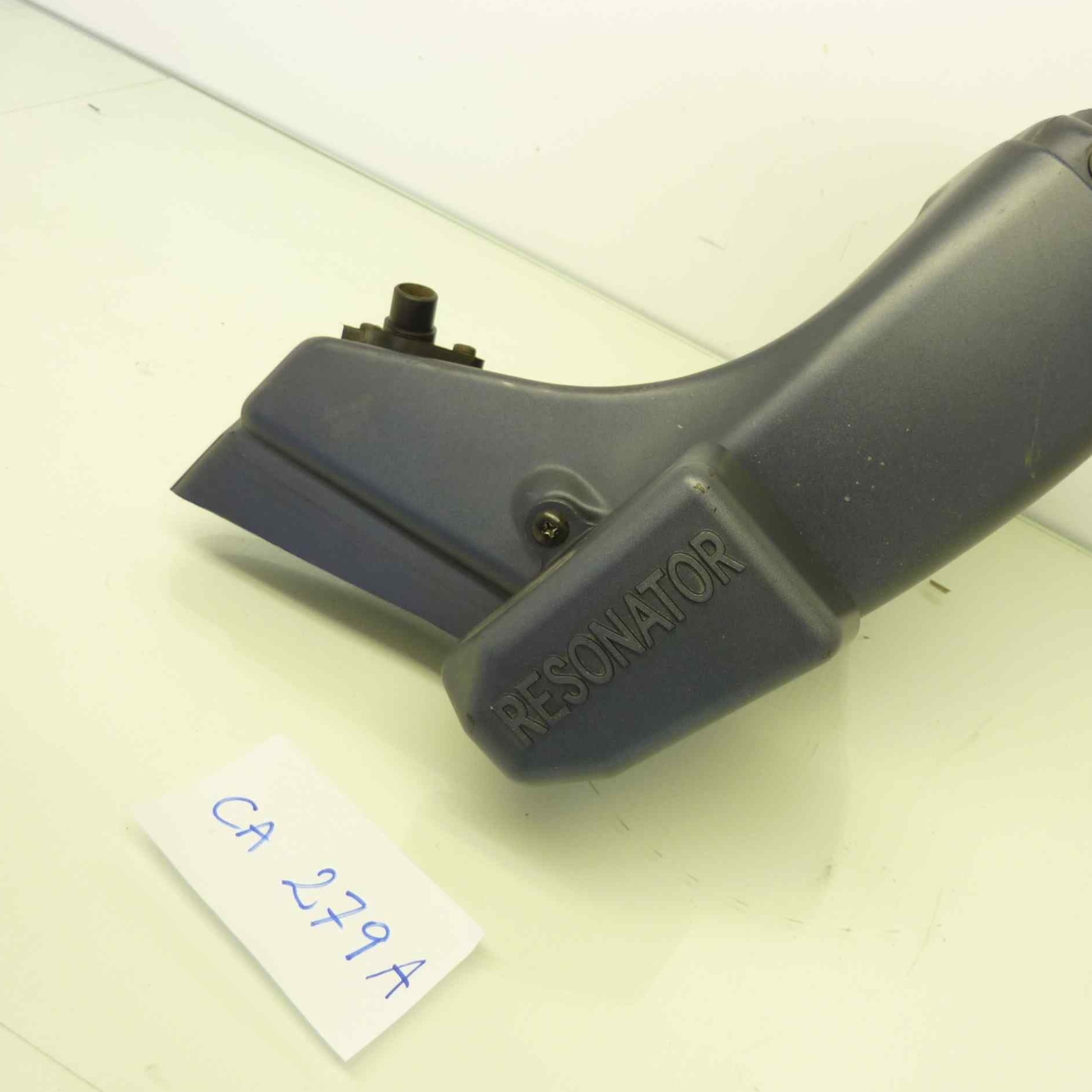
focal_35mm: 30
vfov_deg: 54.0
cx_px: 727
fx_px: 1071
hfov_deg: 53.0
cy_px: 554
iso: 80
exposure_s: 1/25
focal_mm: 4.1
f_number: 3.3
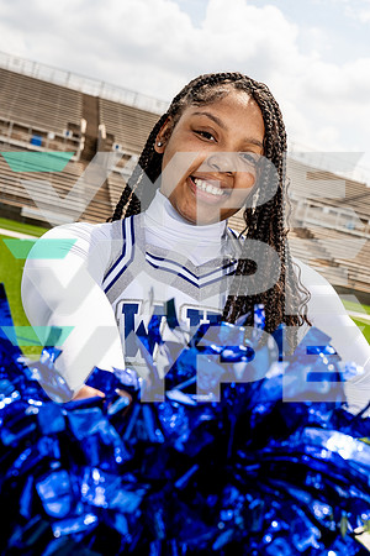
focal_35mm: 45
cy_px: 278
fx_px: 694
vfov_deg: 43.6
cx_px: 185
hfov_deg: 29.9
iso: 100
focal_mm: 45
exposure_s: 1/250
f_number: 8
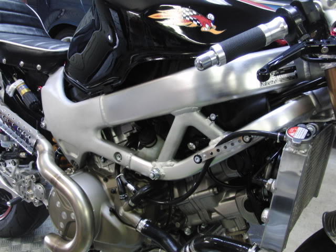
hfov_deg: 50.1
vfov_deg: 38.7
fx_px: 359
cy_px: 126
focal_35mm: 37
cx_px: 168
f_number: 3.6
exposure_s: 1/30
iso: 400
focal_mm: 6.4
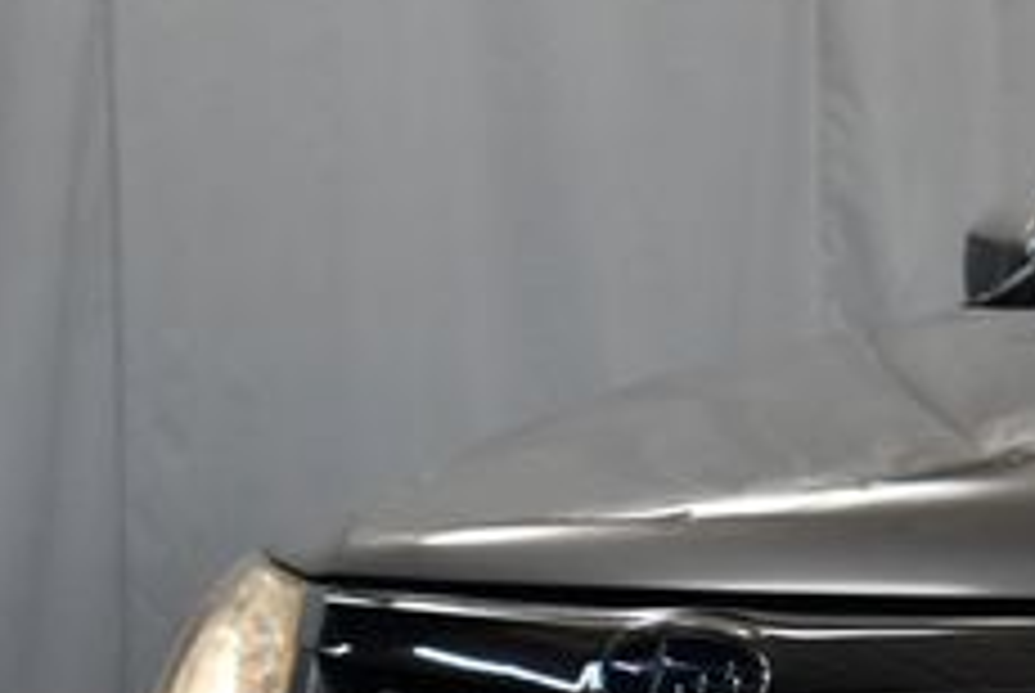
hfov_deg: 9.1
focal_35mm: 223
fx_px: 6419
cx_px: 1242
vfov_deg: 6.2
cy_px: 716
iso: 500
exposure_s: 1/250
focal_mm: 40
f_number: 5
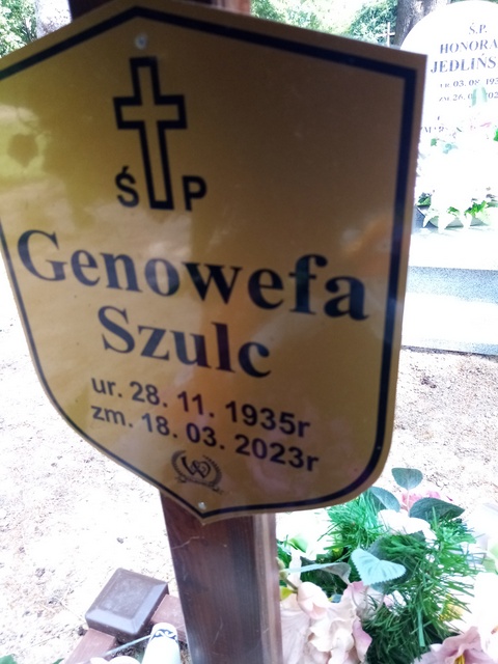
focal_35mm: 26
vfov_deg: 67.3
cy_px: 332
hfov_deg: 53.1
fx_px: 499
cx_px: 249
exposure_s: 1/100
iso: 112
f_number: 1.8
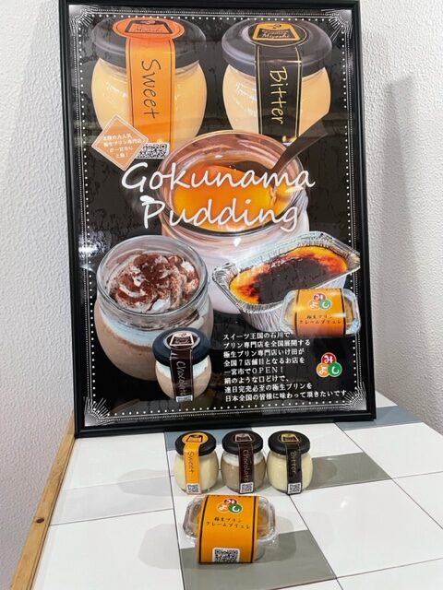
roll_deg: +1.6
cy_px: 295
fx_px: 444
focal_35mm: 26
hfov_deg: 53.1
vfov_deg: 67.3
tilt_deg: -9.5
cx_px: 222
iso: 250
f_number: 1.6
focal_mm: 4.2
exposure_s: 1/60
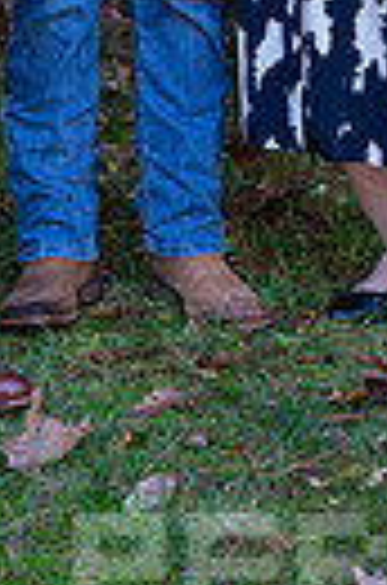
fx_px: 3420
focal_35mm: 211
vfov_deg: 9.6
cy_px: -220
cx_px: 187
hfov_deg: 6.5
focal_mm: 61
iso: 640
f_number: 6
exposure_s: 1/60
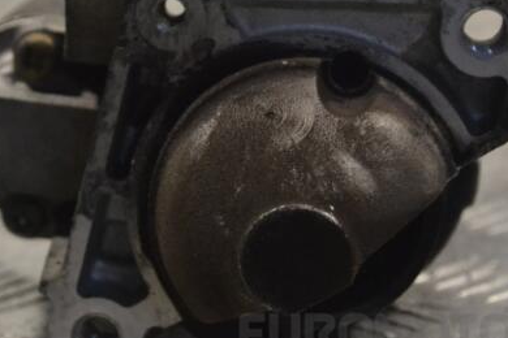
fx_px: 1693
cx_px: 215
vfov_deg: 11.4
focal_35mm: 120
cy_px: 160
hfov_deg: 17.1
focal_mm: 52
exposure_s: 1/250
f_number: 8
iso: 3200
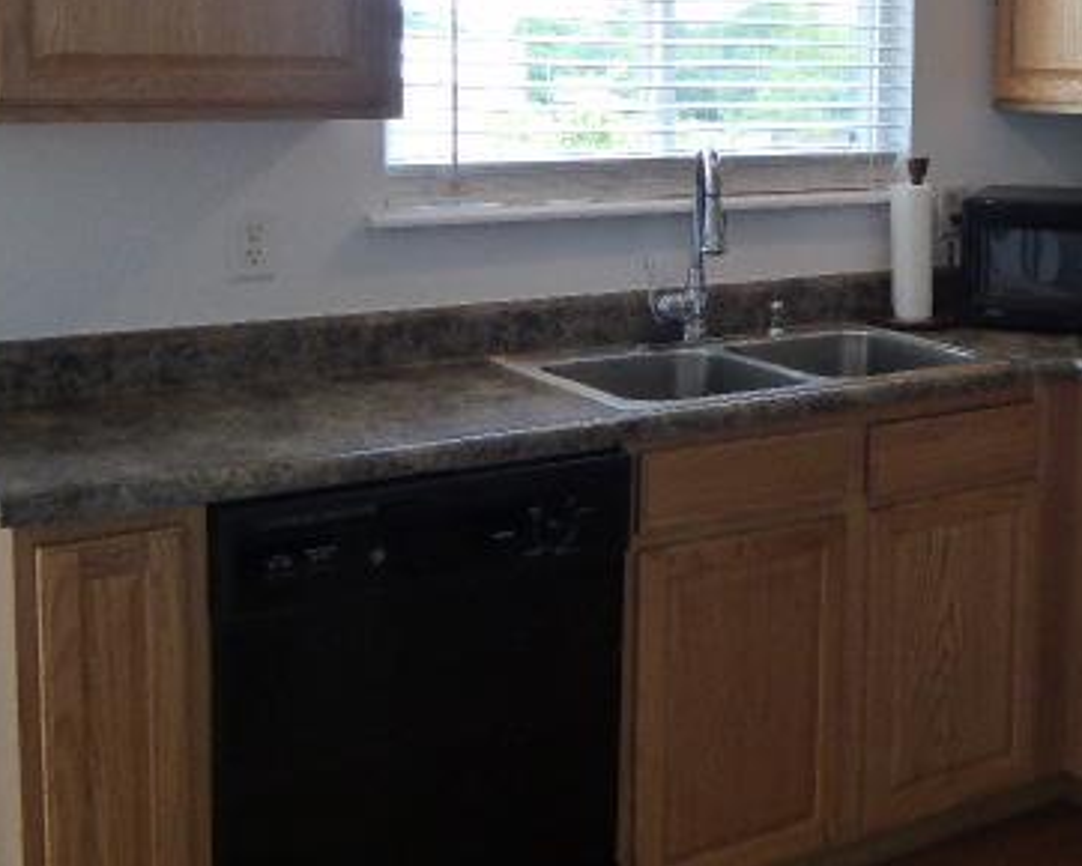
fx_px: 1602
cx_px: 867
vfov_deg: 29.8
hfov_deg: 36.1
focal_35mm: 50
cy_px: 221
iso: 400
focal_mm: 5
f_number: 3.5
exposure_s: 1/100
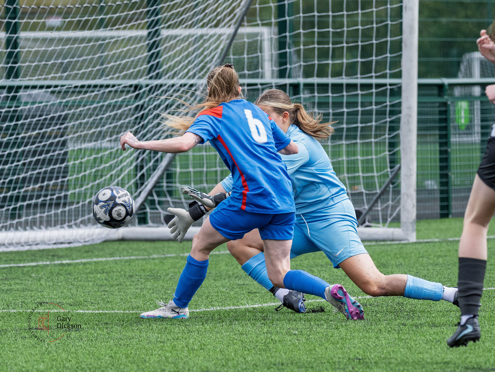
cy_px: 179
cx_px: 344
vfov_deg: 3.6
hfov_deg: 4.9
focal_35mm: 408
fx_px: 5831
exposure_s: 1/1600
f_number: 5
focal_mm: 200
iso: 720
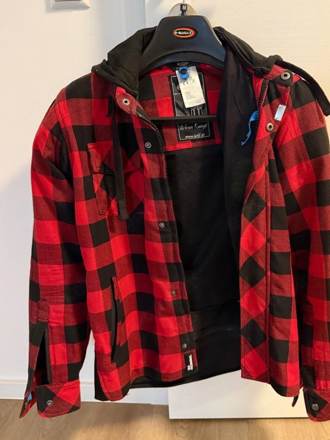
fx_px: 381
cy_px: 214
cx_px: 190
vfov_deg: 60.0
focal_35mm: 30
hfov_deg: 46.6
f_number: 1.78
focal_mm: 6.76
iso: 800
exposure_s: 1/50
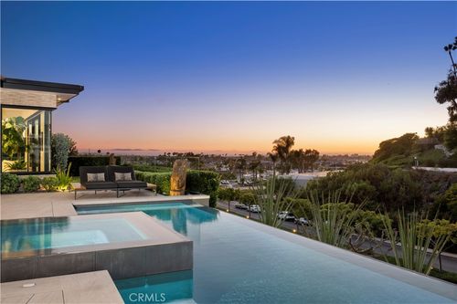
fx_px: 381
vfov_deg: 43.6
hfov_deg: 61.9
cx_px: 228
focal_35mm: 30
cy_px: 152
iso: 400
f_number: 9
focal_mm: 30
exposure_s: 1/10
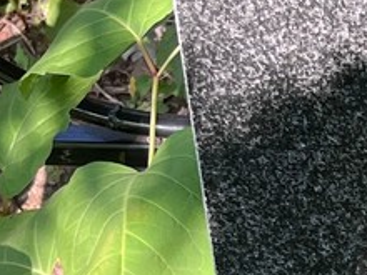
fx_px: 1802
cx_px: 584
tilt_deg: -52.4
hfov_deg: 11.1
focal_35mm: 170
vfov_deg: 8.4
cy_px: 490
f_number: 1.6
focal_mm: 5.1
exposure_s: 1/409
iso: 50
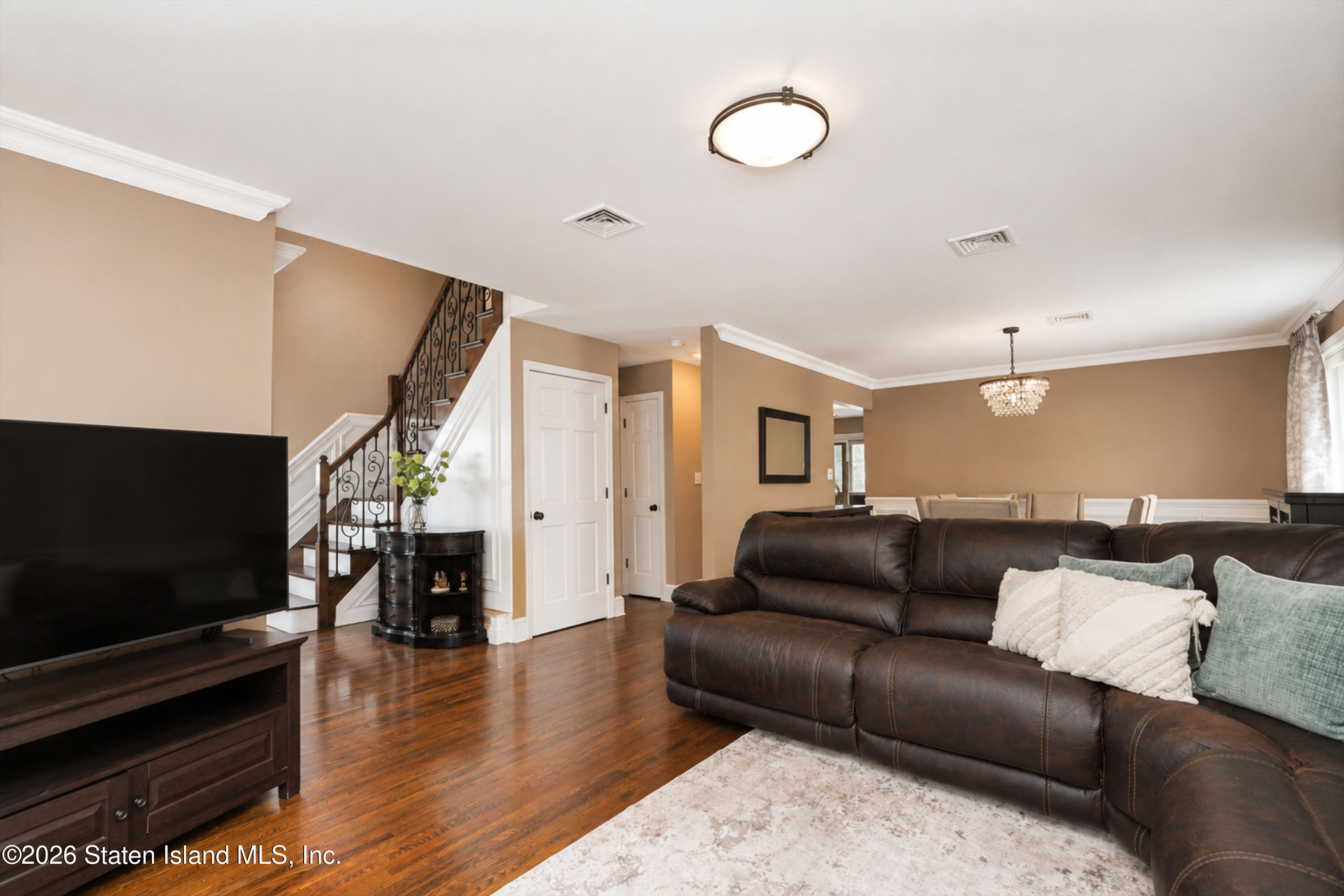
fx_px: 597
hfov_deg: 96.7
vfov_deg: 73.7
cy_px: 448
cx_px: 672
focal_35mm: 16
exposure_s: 1/20
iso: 64
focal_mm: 16
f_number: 4
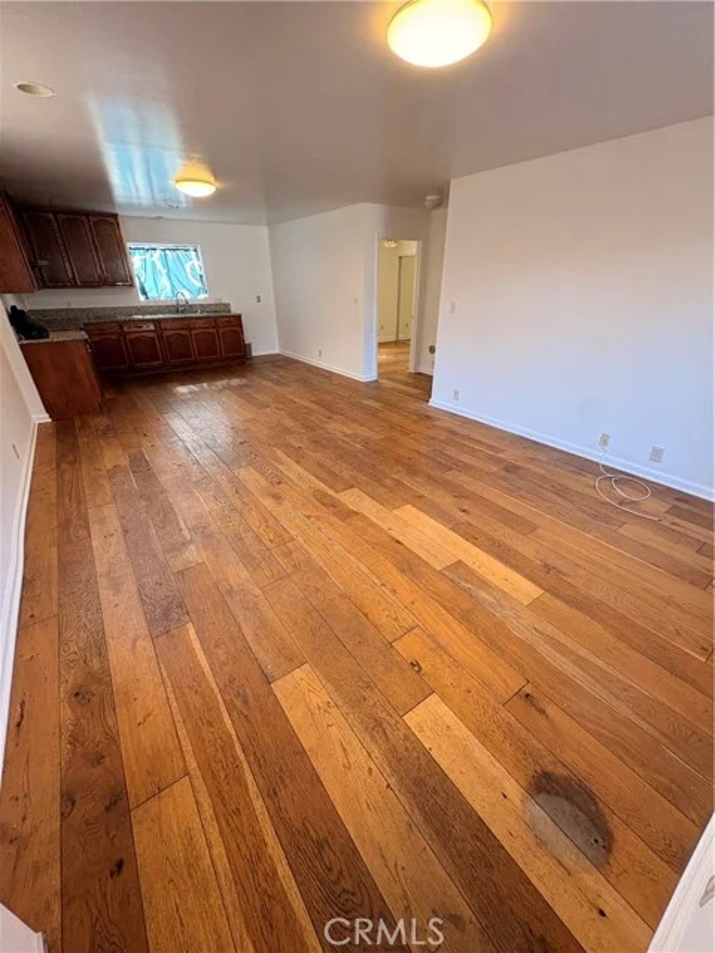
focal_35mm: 14
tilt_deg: -26.5
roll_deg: +0.4
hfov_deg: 85.7
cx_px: 358
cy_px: 476
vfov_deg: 102.1
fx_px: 386
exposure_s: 1/60
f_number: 2.2
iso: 125
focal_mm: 2.22
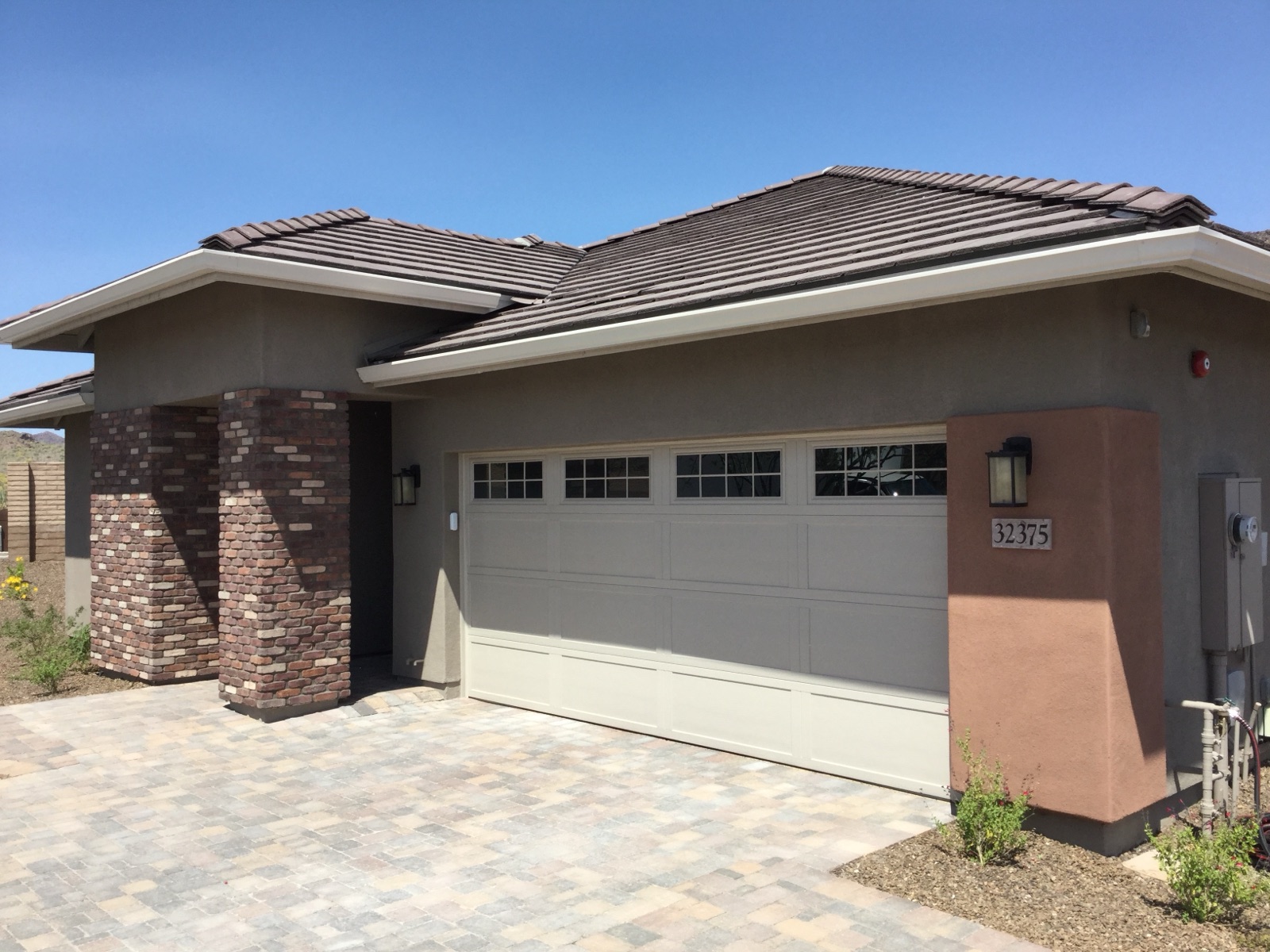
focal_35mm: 31
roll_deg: +0.3
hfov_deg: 58.4
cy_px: 476
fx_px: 1137
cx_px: 635
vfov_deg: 45.4
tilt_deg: +0.5
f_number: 2.4
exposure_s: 1/1101
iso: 25
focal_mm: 3.3
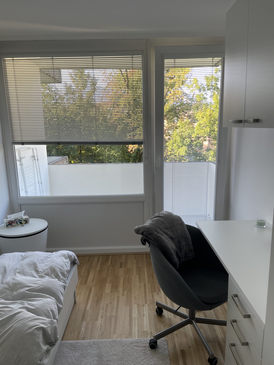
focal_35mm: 26
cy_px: 182
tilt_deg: -11.0
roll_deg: +1.2
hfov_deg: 53.1
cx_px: 137
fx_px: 274
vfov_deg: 67.3
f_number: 1.6
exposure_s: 1/121
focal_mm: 4.2
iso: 40
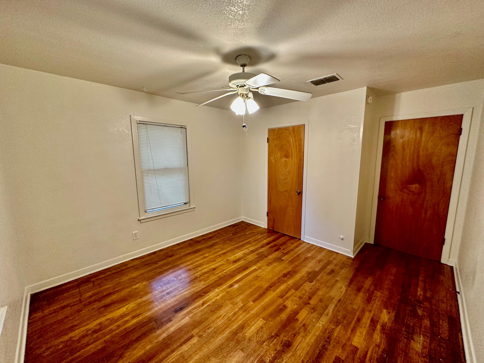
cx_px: 242
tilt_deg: -8.4
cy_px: 182
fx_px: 196
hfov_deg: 102.1
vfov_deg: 85.7
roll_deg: +0.1
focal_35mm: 14
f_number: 2.2
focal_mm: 2.22
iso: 250
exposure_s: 1/60
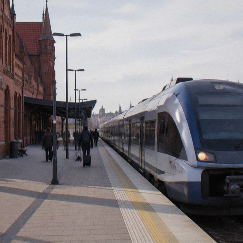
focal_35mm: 63
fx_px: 500
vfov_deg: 27.3
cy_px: 121
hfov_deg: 27.3
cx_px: 142
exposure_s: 1/1000
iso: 400
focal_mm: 49
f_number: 4.5
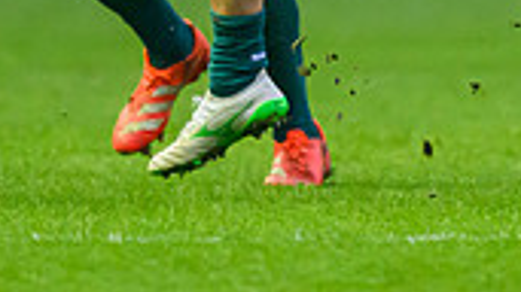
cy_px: -314
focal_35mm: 2690
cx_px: 355
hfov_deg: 0.8
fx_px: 37145
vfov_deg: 0.5
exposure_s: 1/1250
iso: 6400
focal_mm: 560
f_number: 4
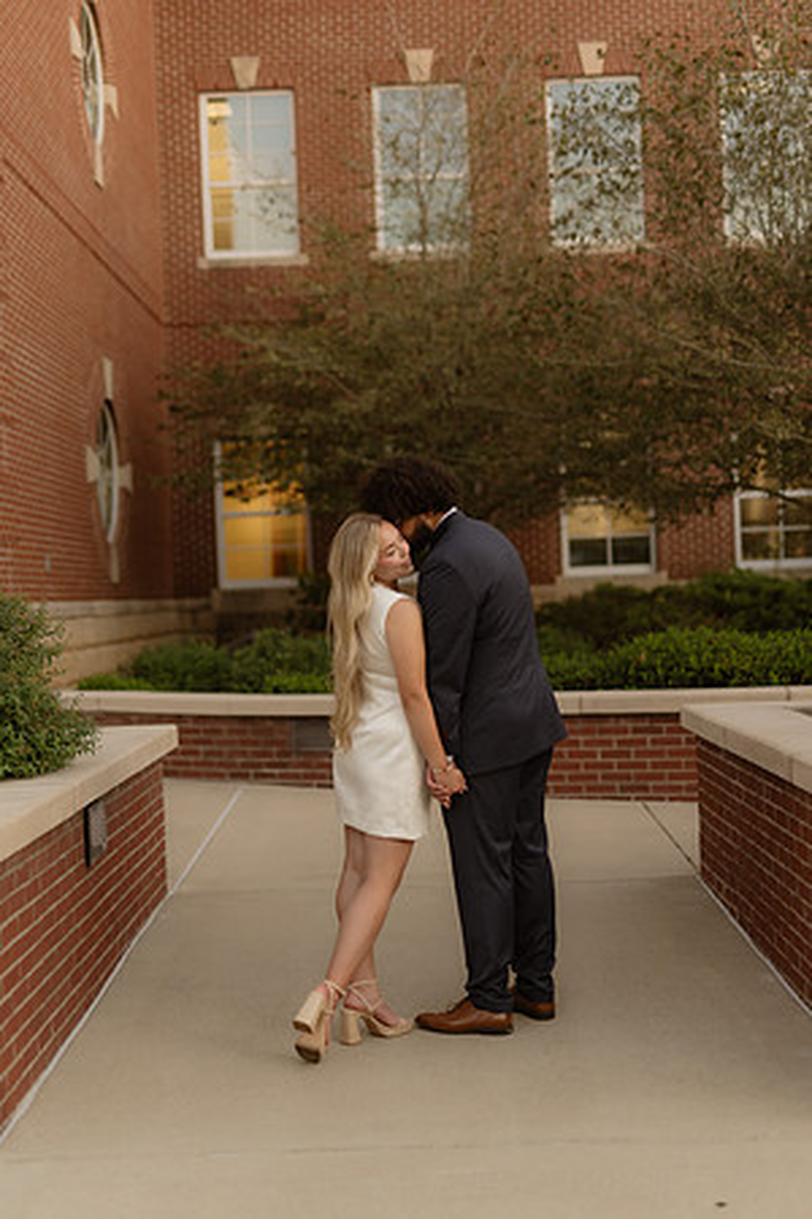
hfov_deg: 27.0
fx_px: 1692
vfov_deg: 39.6
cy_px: 610
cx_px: 406
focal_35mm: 50
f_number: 1.4
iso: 250
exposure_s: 1/250
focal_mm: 50
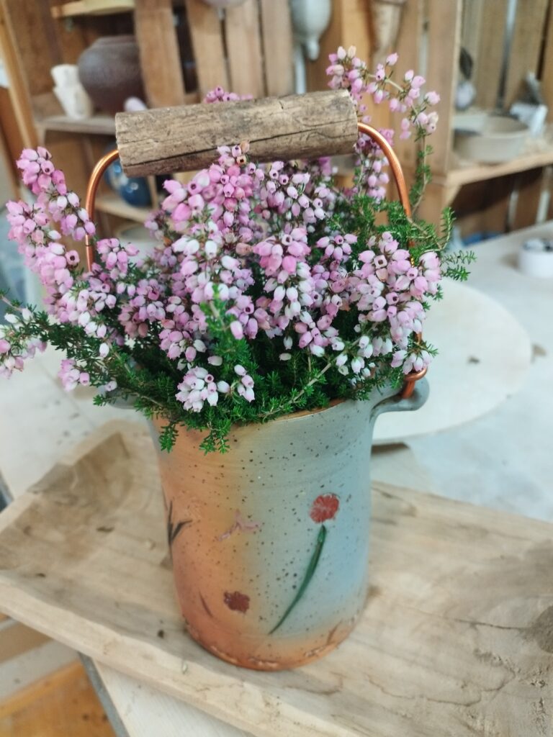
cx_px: 276
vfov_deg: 69.4
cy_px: 368
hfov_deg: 54.9
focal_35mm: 25
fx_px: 533
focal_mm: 5.95
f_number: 1.89
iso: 1000
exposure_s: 1/33.3
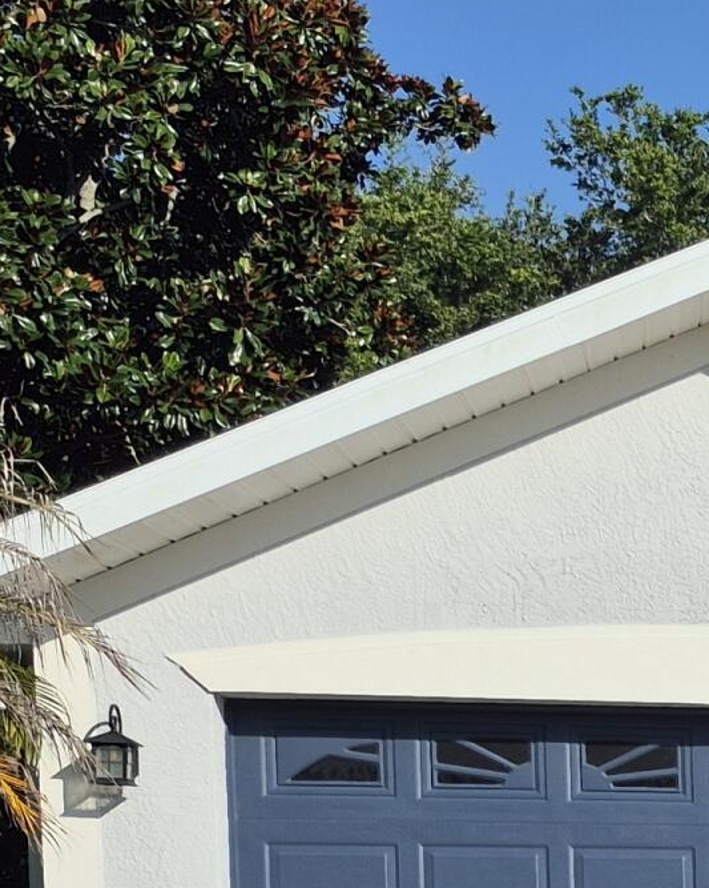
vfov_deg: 18.0
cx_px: 1824
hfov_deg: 11.7
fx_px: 2651
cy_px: 1078
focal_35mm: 101
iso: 25
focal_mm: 5.4
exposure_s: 1/2256
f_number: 1.8
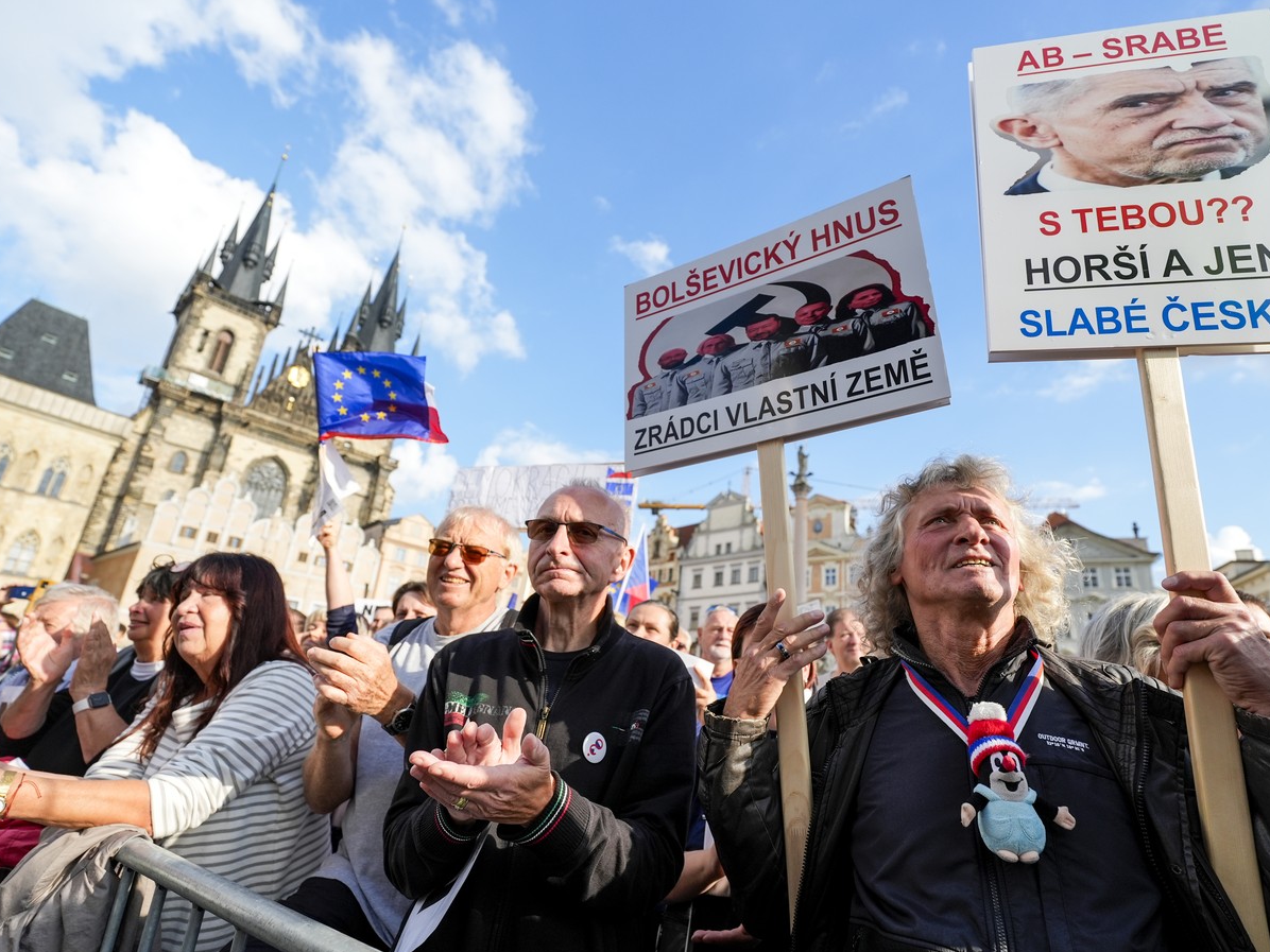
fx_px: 660
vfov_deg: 71.6
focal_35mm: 18
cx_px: 668
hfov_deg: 87.7
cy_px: 494
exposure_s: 1/2500
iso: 400
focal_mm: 16
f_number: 3.5
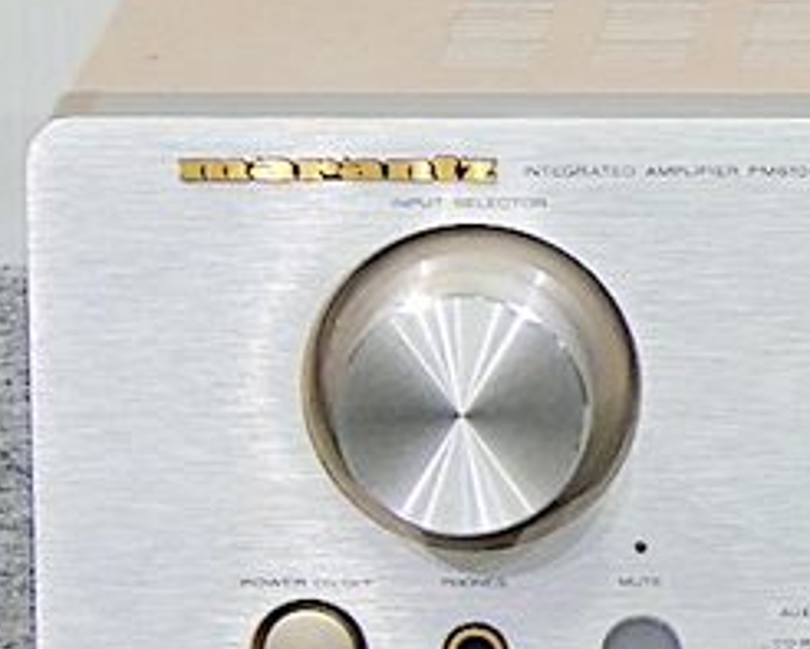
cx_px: 1370
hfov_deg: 4.4
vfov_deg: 3.5
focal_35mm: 438
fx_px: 10504
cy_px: 244
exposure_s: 1/15
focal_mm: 20.6
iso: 200
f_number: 5.1
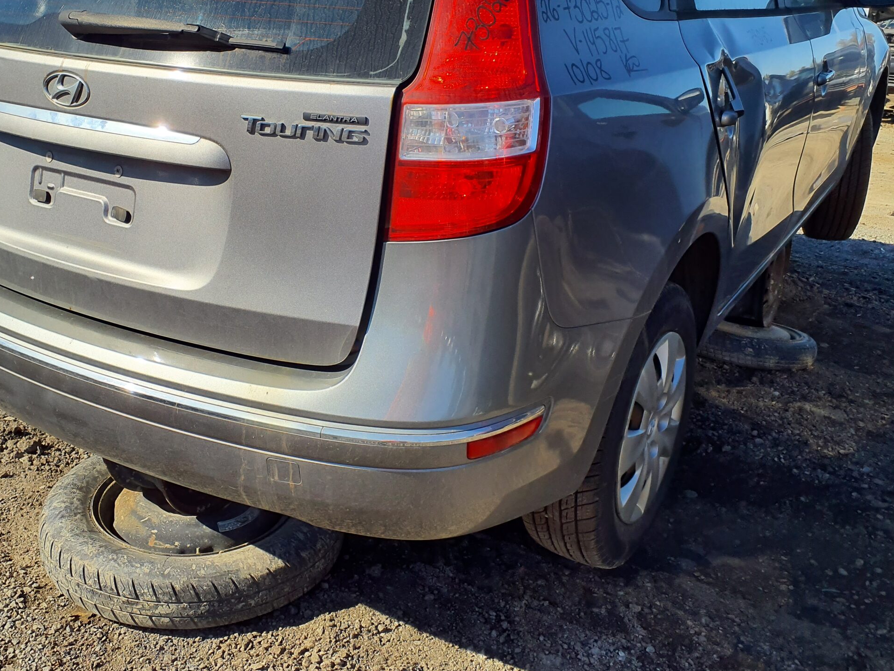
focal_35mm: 36
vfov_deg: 39.2
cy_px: 227
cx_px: 332
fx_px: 930
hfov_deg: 50.8
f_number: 1.9
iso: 40
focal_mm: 3.58
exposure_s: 1/1616
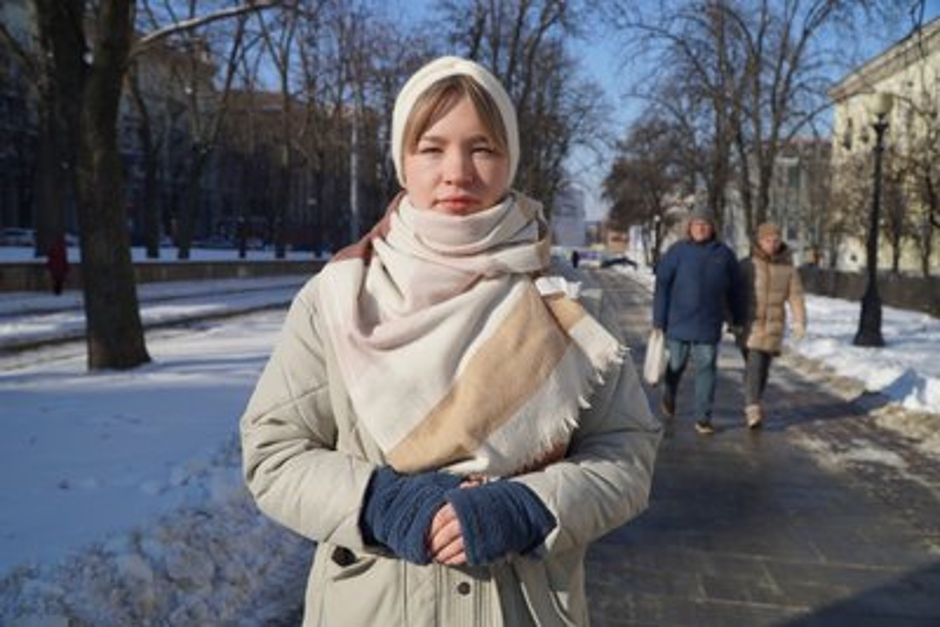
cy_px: 314
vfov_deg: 40.0
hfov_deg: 57.2
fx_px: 862
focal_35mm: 33
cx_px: 470
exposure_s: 1/1600
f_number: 4.5
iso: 100
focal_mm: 22
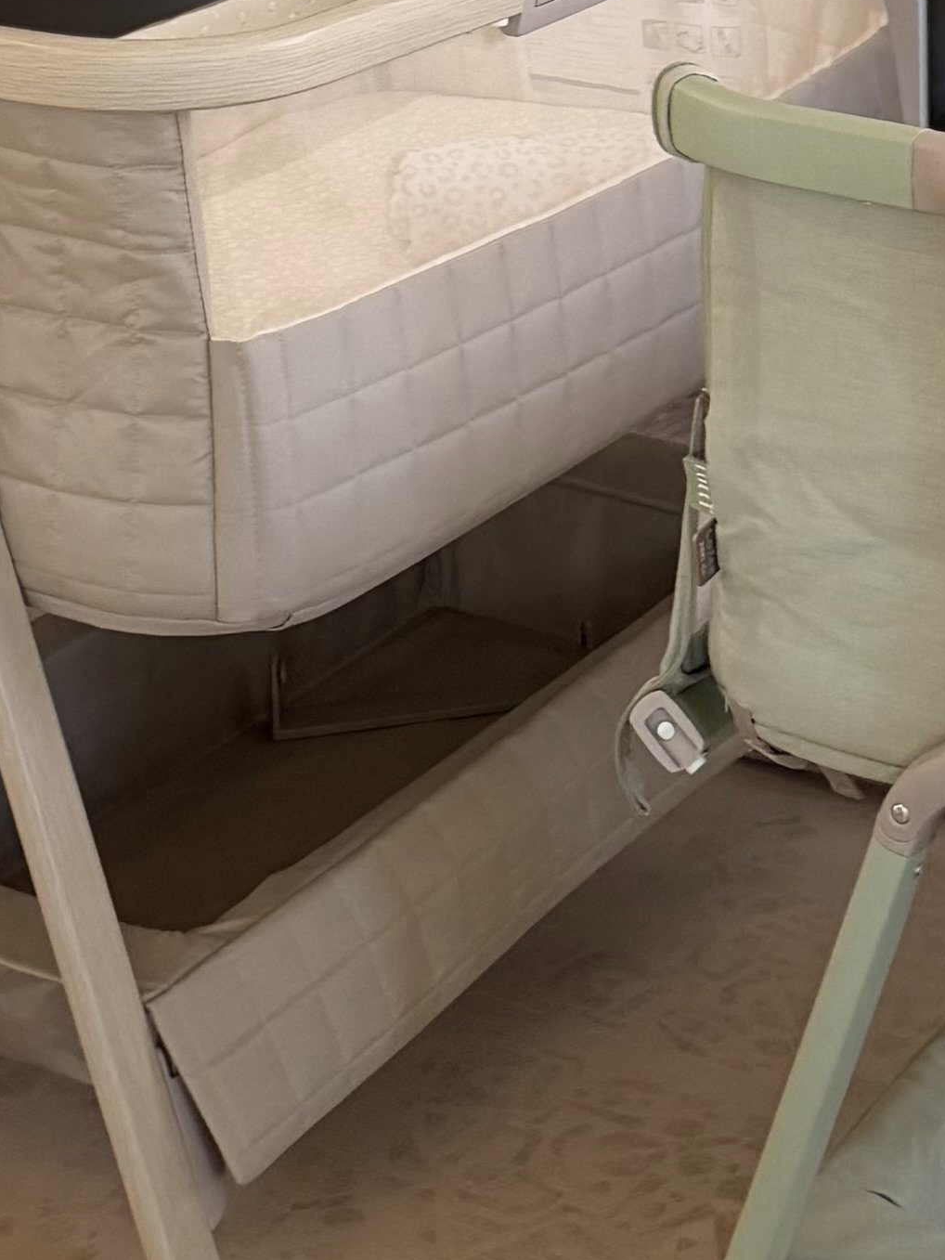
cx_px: 620
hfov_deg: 14.6
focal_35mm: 101
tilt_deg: -9.2
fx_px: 3676
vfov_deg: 18.0
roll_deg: +1.0
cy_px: -437
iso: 200
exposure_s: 1/100
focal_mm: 6.76
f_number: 1.78
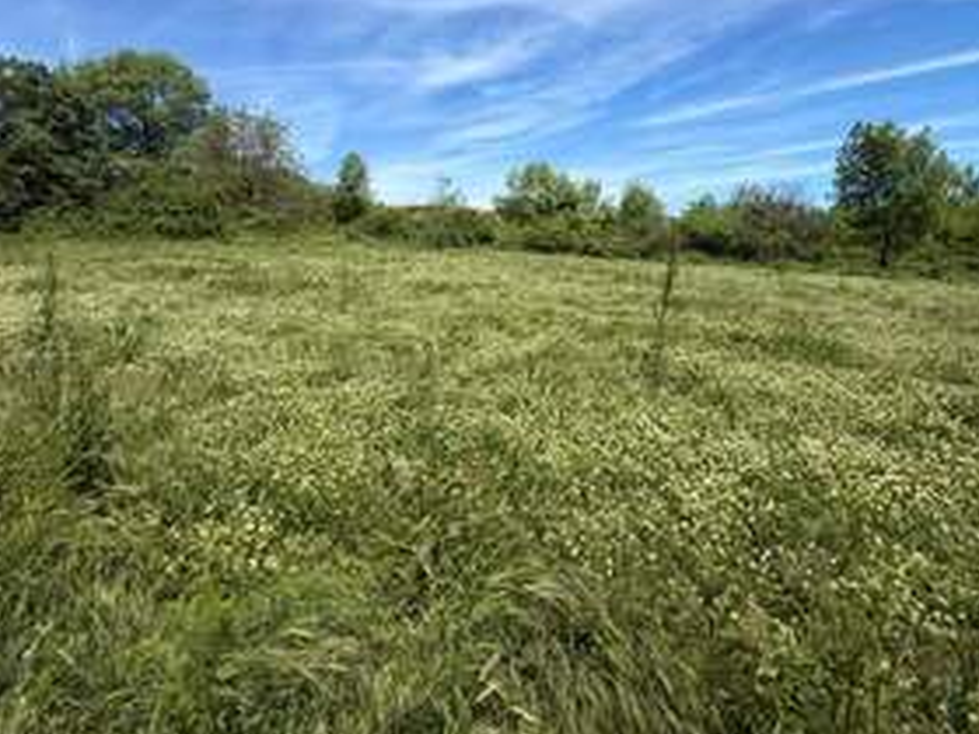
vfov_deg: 67.2
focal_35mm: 19
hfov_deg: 84.7
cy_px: 257
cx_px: 493
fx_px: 537
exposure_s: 1/830
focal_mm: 2.22
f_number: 2.2
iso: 20
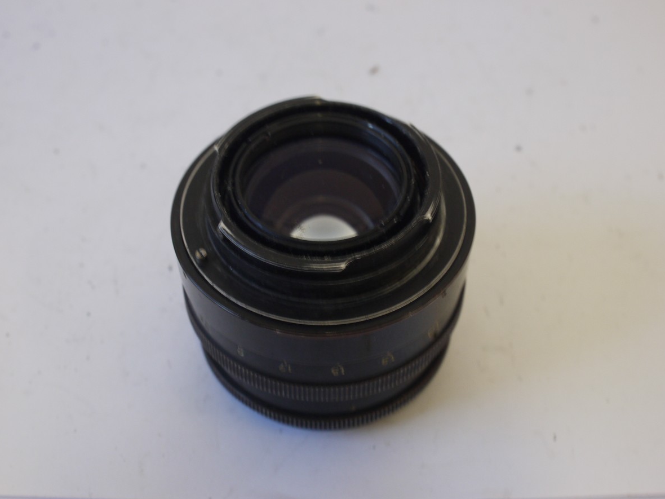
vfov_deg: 24.0
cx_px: 337
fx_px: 1172
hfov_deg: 31.7
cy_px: 251
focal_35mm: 61
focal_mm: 30
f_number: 7.1
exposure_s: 1/3.2
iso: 400
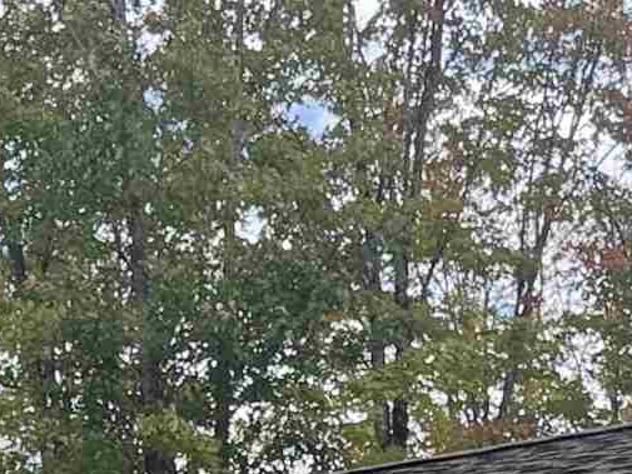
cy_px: 900
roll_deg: +1.0
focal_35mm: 146
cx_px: 423
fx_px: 2666
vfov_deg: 9.6
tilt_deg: +4.6
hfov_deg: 13.5
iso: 100
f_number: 1.78
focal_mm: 6.76
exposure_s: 1/1812
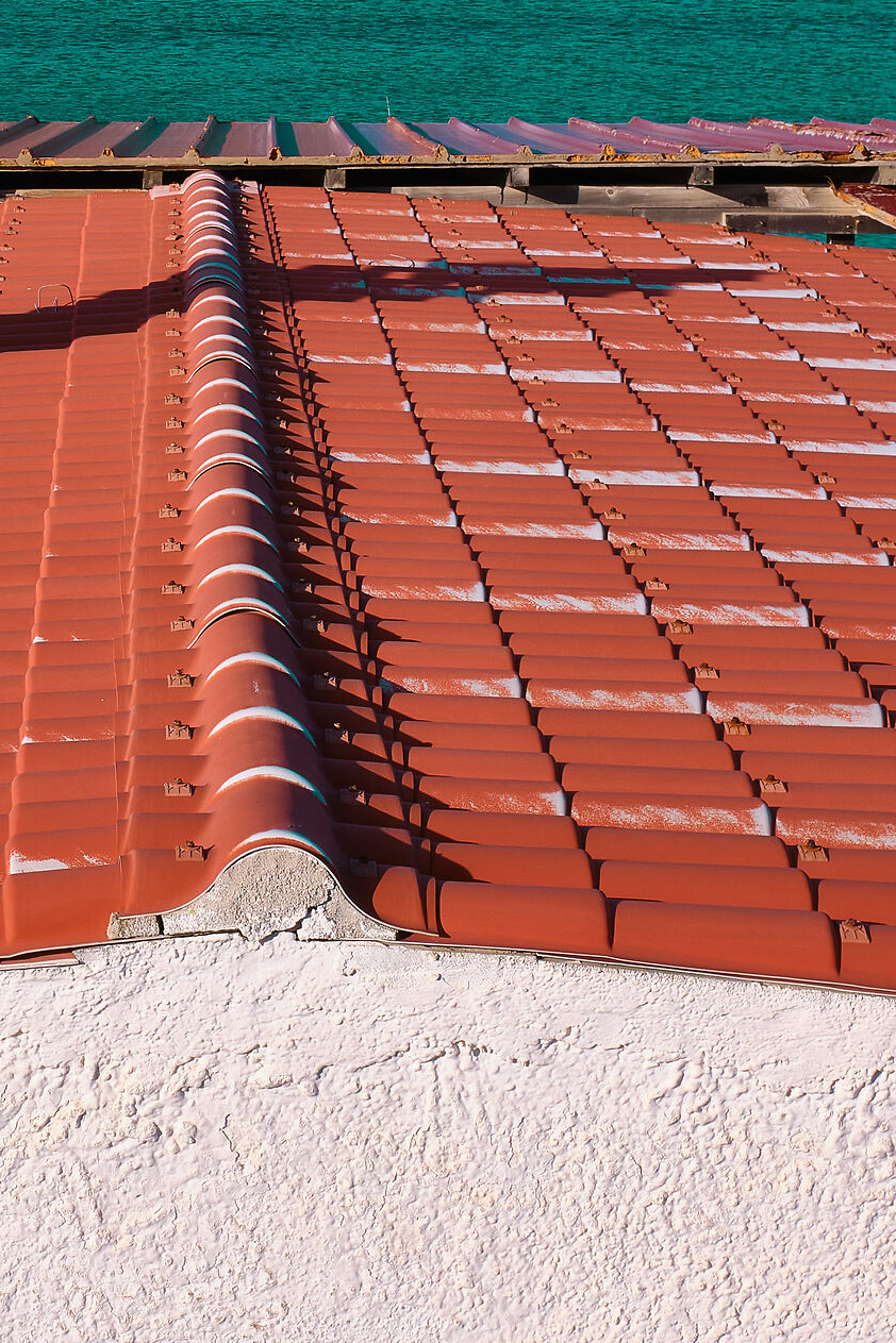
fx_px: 3546
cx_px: 180
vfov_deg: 21.2
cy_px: 247
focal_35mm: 95
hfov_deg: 14.3
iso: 200
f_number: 9
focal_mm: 33
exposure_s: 1/500
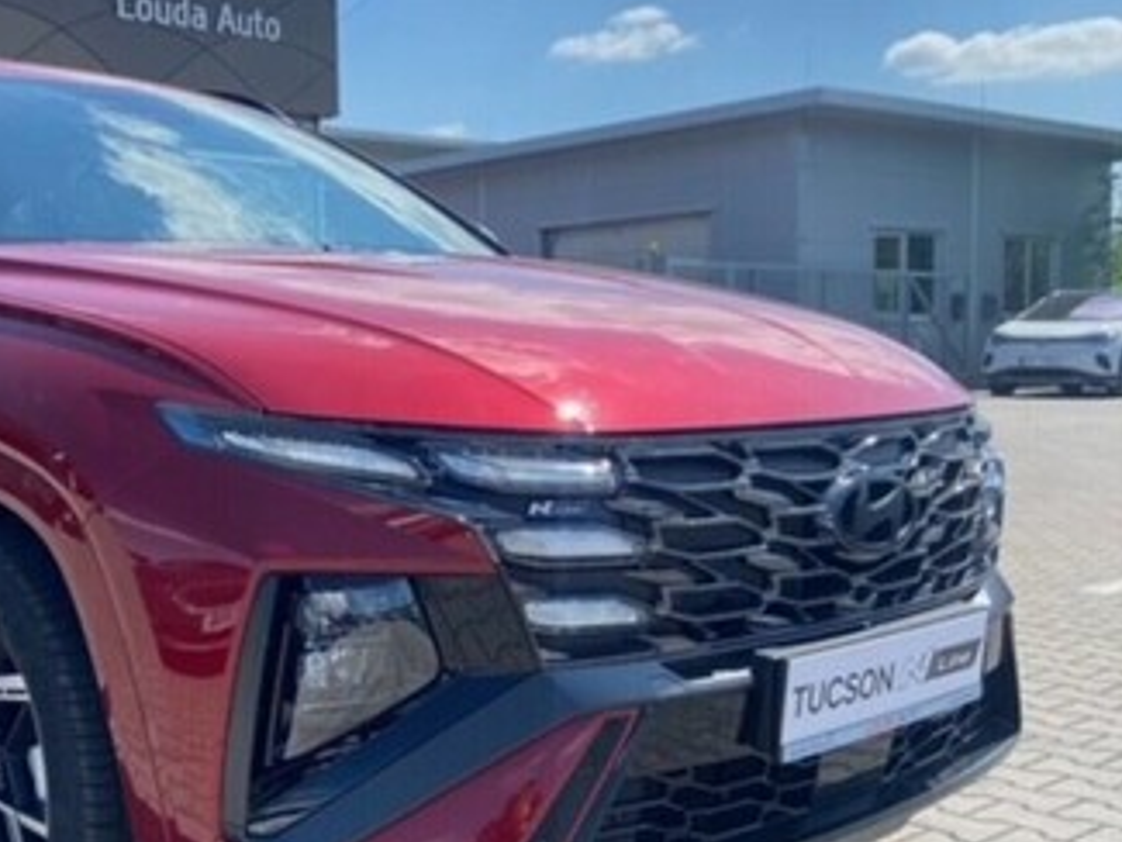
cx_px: 307
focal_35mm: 44
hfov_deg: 41.9
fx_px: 1427
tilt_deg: -4.1
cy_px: 430
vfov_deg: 32.9
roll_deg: +1.4
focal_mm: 4.25
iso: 32
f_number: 1.8
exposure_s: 1/2028
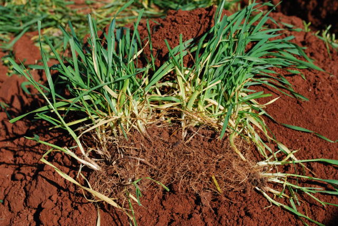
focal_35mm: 60
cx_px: 169
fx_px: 564
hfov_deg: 33.4
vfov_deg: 22.7
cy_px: 113
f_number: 8
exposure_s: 1/250
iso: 100
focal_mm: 40
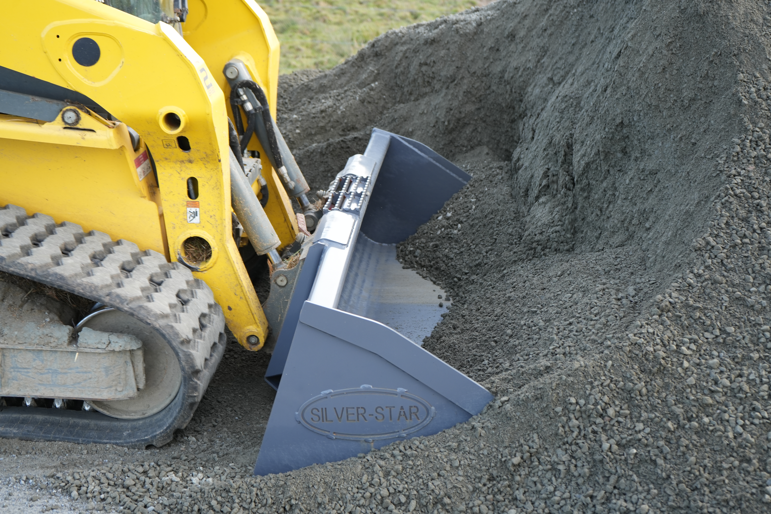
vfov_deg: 24.6
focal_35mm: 55
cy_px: 257
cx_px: 386
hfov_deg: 36.2
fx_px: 1178
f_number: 5
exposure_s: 1/160
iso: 500
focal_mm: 55
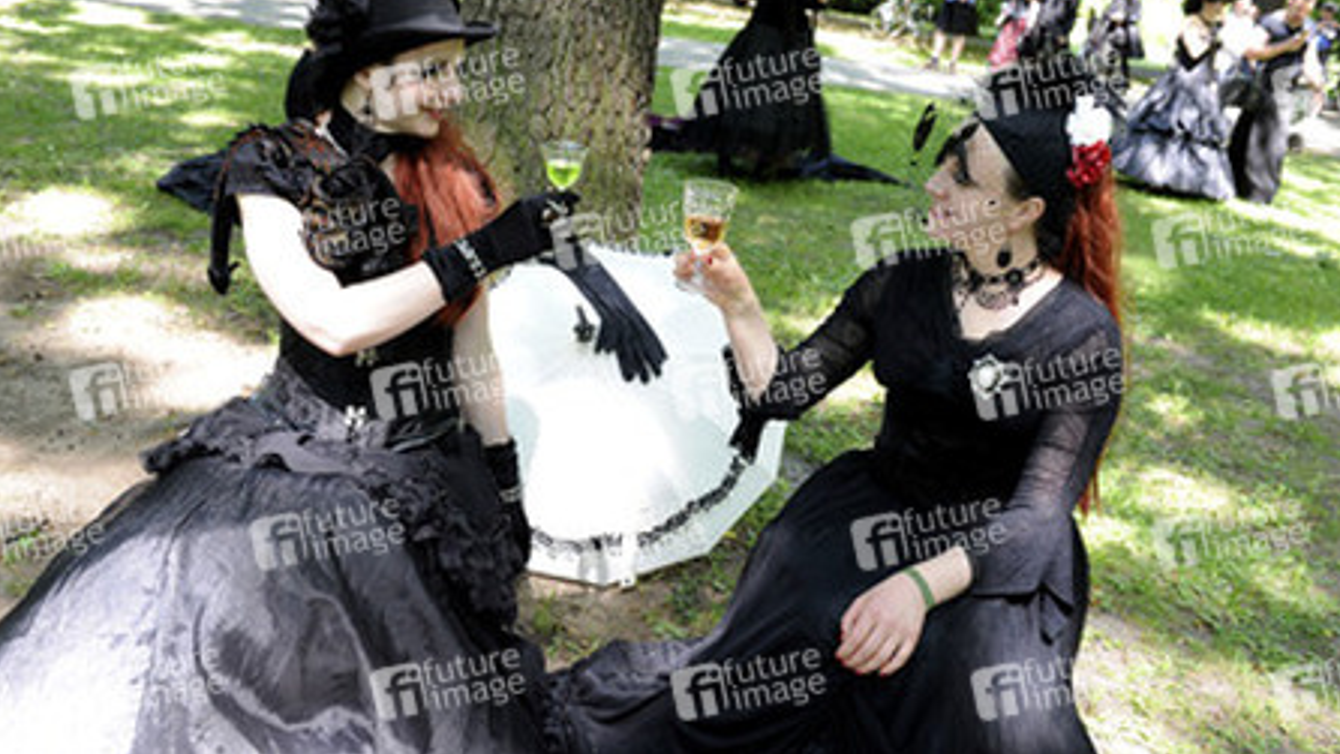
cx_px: 667
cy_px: 309
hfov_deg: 54.0
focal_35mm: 37
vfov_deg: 31.9
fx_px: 1315
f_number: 5
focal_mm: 35
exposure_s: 1/160
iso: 800
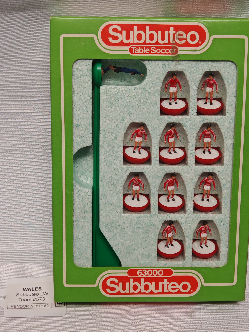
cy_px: 166
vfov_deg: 35.5
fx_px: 518
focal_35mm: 54
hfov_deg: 27.0
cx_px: 124
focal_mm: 6.67
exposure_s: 1/220
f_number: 1.9
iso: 50
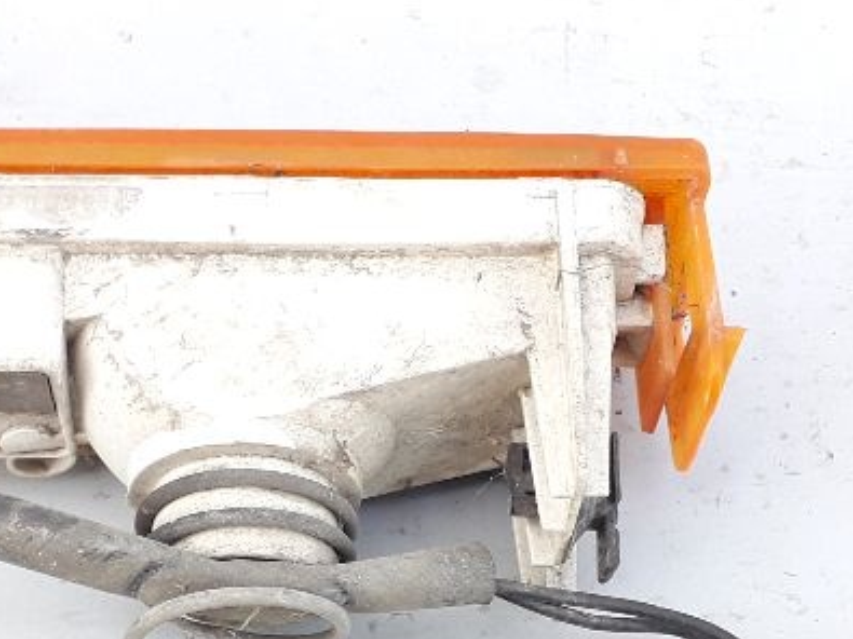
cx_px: 352
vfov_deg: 20.6
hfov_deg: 27.7
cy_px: 570
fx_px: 1724
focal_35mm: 70
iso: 64
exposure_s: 1/100
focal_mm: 3.6
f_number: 1.9
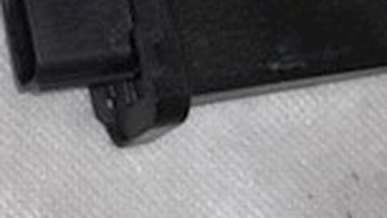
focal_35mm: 164
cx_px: -104
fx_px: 1683
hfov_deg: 12.7
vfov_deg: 7.1
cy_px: -259
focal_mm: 6.3
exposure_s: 1/60
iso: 50
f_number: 2.8
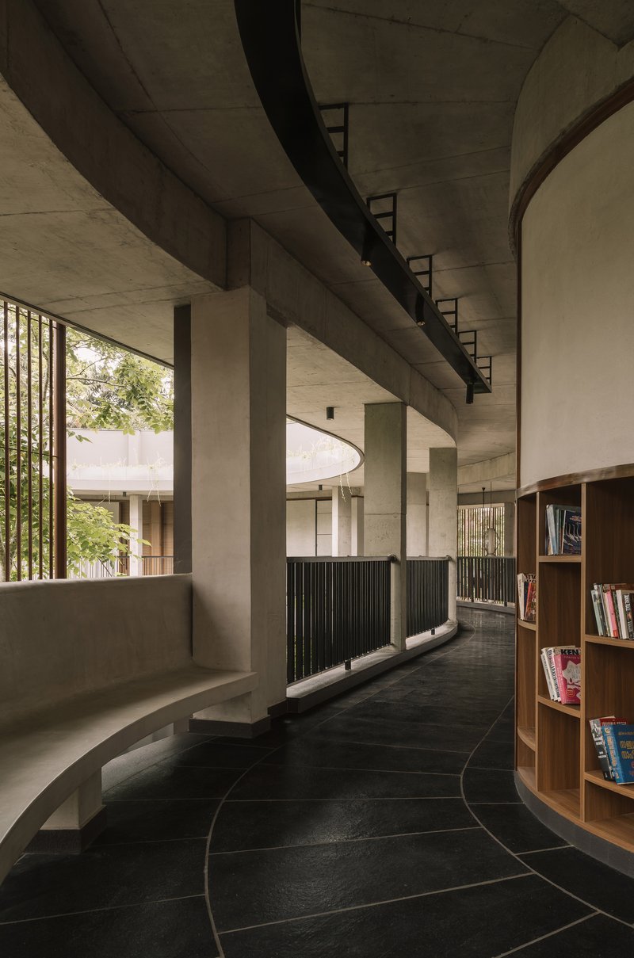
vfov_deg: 73.9
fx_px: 637
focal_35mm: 24
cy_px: 479
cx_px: 317
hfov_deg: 52.9
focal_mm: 24
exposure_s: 3
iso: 100
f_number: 10
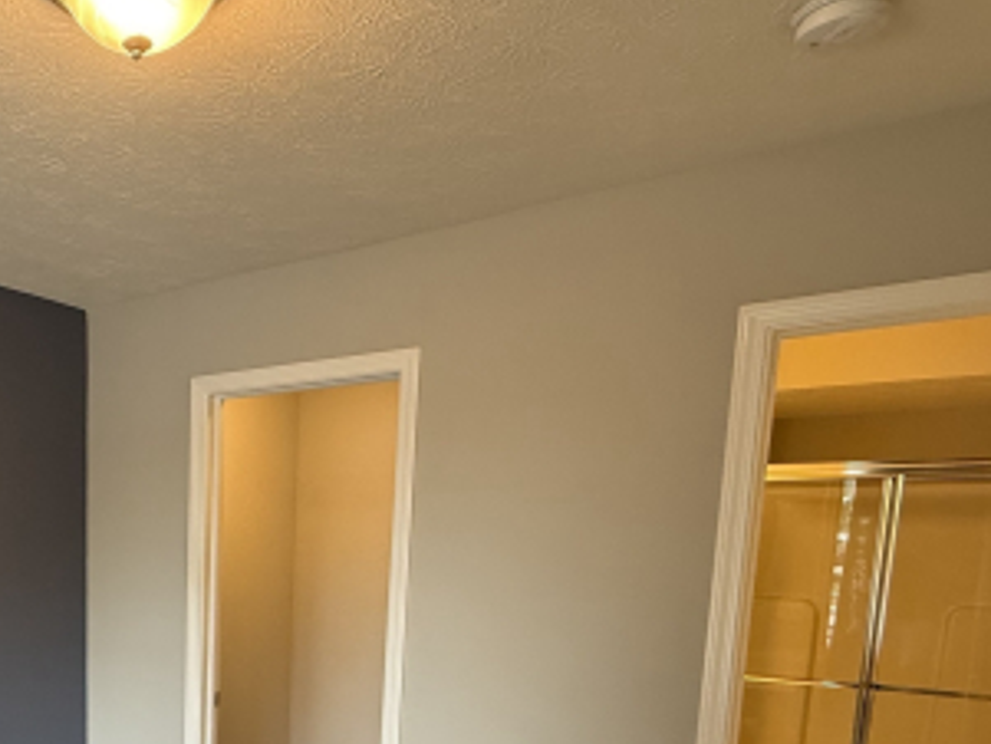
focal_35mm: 31
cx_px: 123
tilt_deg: -7.0
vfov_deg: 42.1
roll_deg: -0.3
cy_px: 658
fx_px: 888
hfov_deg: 52.3
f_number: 2.2
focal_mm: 2.22
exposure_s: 1/120
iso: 320
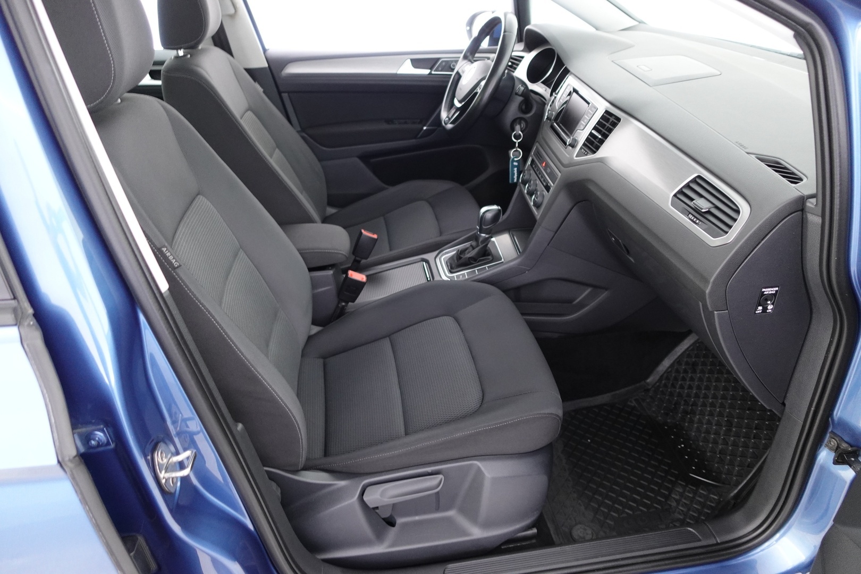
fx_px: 574
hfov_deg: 73.7
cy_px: 287
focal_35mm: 24
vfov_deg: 53.1
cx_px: 430
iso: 800
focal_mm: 9.4
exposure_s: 1/13
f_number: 1.8
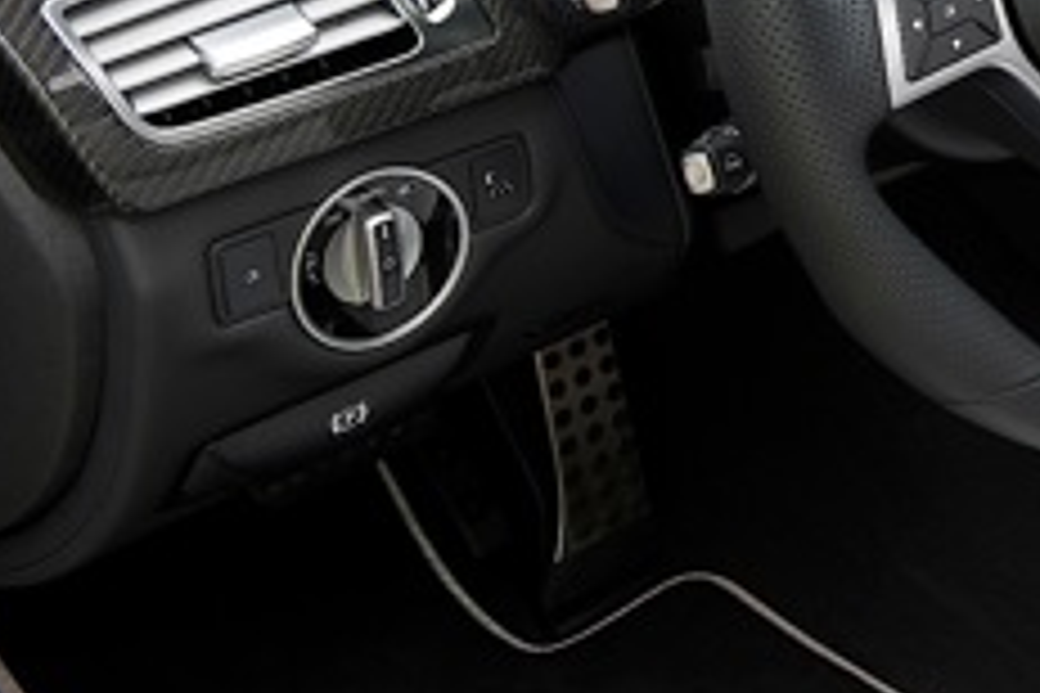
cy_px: -29
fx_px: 2715
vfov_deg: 14.3
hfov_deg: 19.8
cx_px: 1378
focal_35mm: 94
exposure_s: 1
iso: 100
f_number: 10
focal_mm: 34
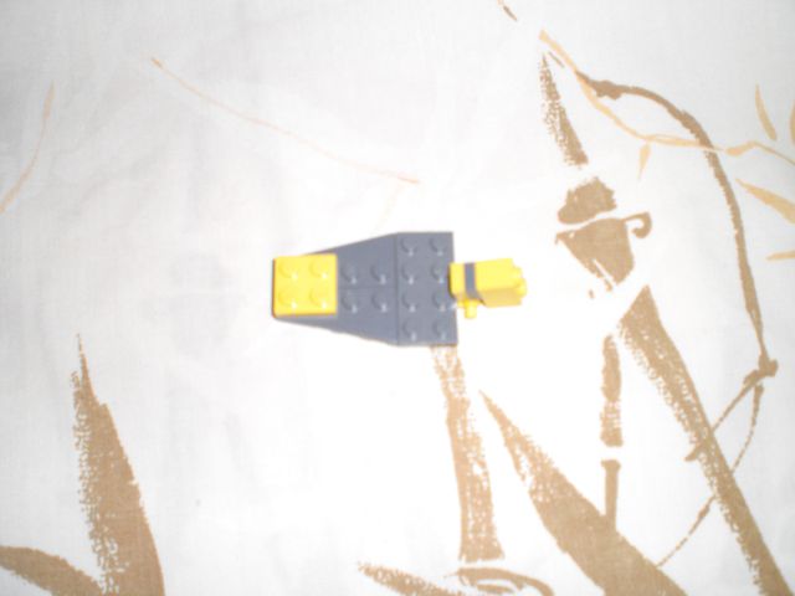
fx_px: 873
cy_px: 298
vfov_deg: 37.7
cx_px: 398
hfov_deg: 49.0
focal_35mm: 38
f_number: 3.1
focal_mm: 6.3
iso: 200
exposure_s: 1/60
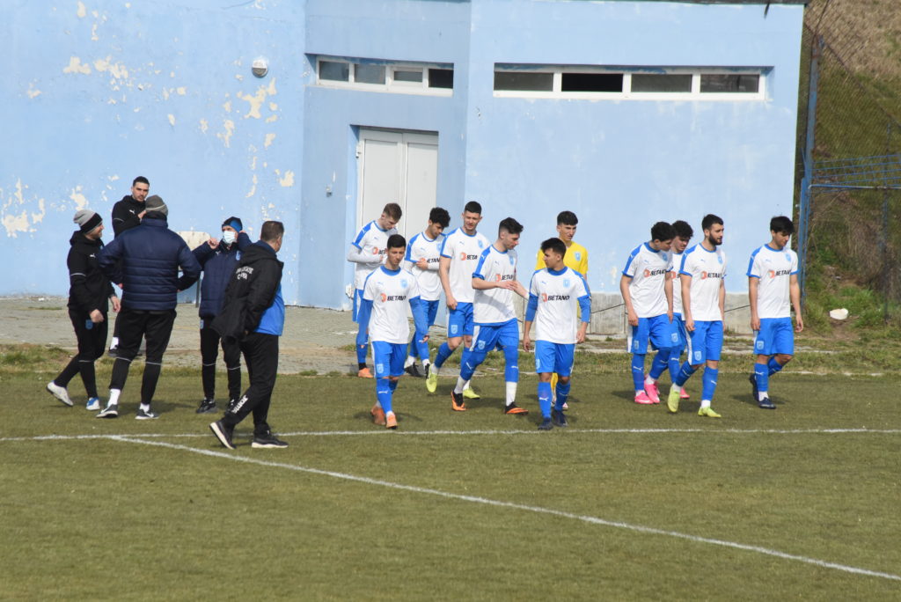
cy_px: 301
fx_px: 7512
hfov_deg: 6.9
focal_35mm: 300
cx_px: 450
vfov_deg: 4.6
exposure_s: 1/4000
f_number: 16
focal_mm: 300
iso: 3200
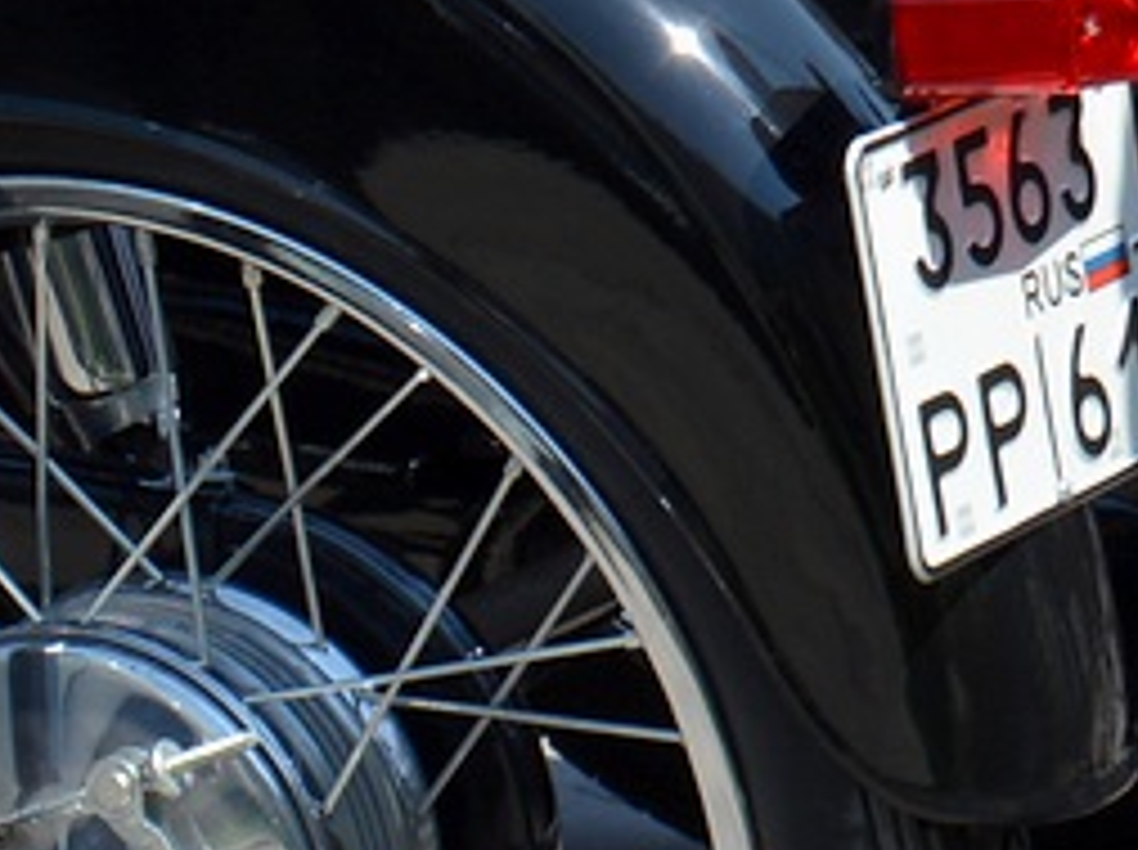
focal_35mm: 274
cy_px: -27
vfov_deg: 5.4
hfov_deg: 7.1
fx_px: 8995
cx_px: -670
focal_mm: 32
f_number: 8
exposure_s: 1/250
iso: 125
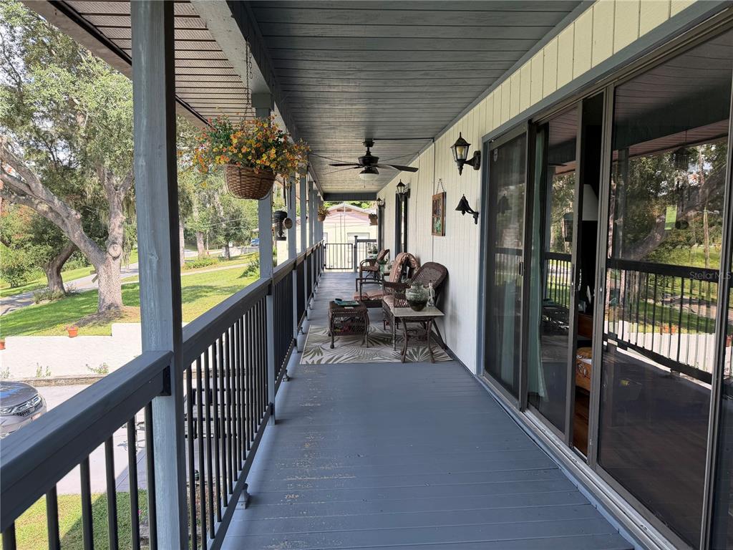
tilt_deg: -4.8
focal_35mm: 24
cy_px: 275
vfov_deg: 56.8
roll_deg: -0.3
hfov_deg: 71.6
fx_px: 508
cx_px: 366
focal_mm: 6.76
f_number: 1.78
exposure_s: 1/858
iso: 100
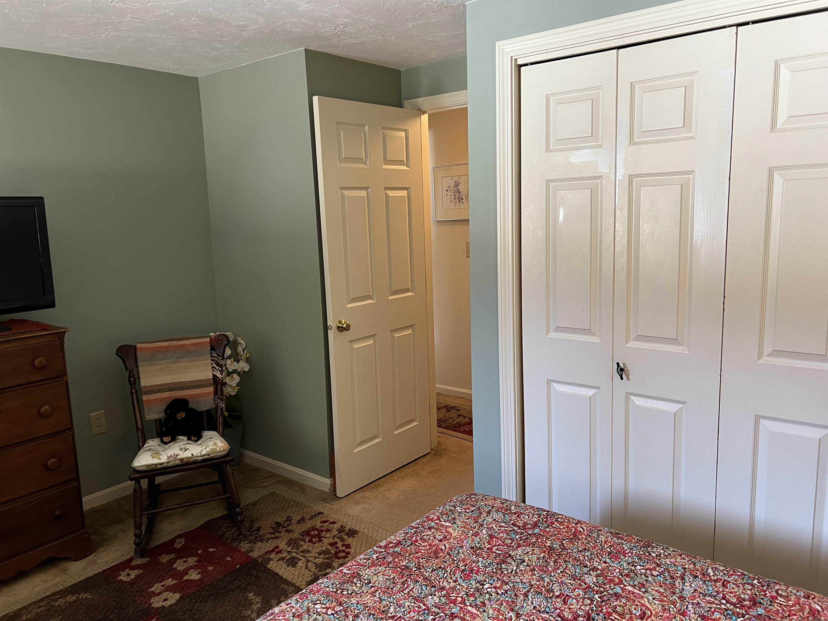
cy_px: 310
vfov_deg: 53.1
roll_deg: +1.9
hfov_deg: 67.3
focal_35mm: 26
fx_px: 622
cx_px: 414
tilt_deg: -9.6
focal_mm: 5.7
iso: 200
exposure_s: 1/60
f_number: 1.5
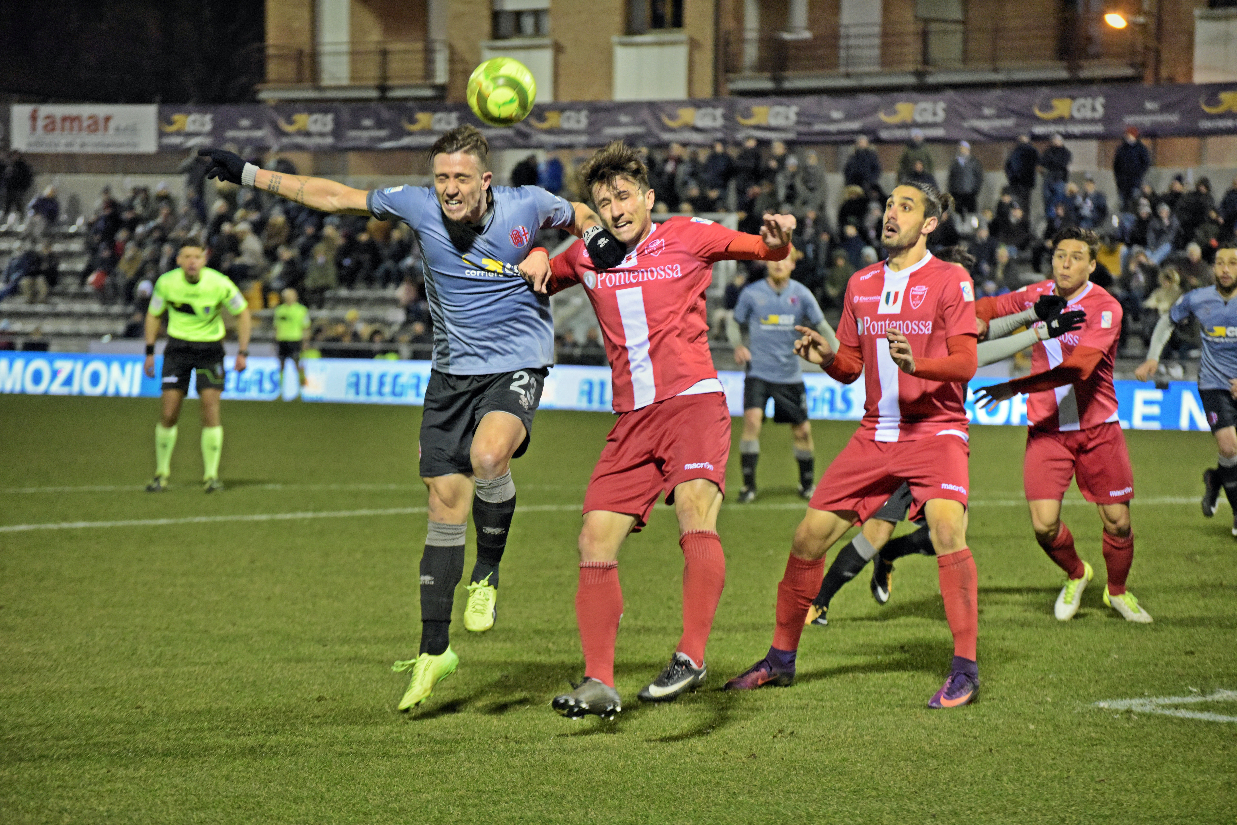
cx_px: 618
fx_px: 4984
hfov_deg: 14.1
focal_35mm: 145
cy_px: 412
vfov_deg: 9.5
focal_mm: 145
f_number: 4.8
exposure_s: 1/640
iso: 5600
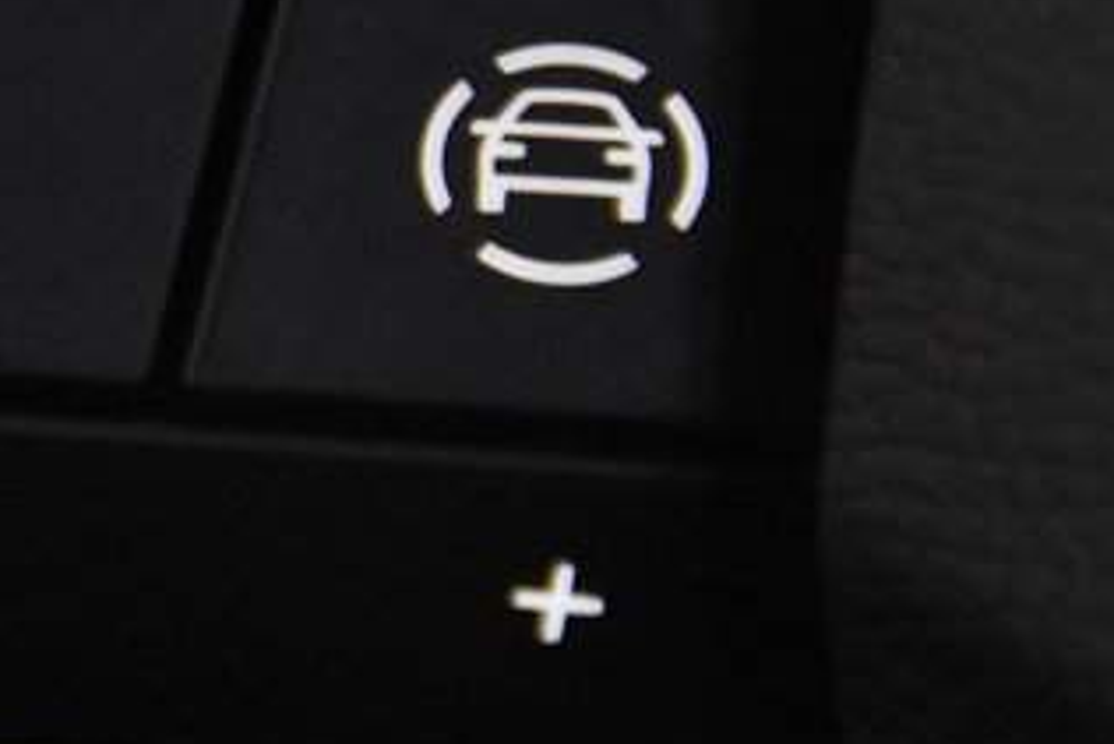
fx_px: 8730
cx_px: -652
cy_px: -9
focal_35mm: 282
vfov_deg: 4.9
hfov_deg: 7.2
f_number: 4
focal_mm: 58
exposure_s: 1/100
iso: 6400
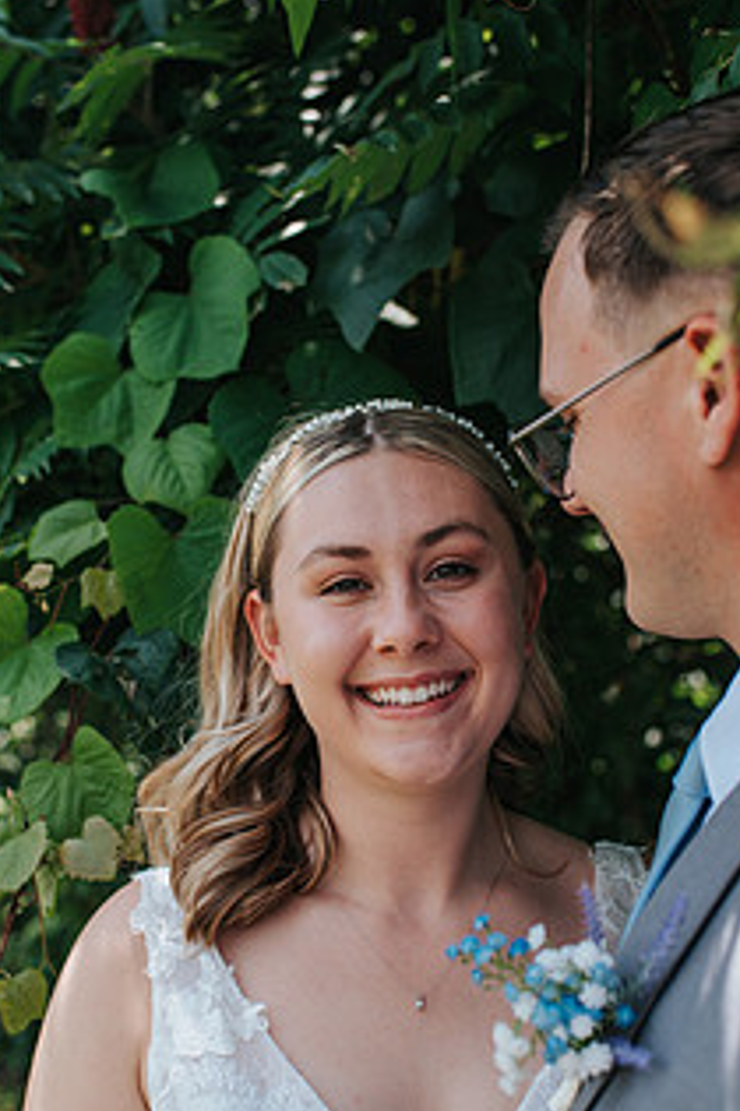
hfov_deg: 27.0
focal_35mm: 50
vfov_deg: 39.5
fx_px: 1542
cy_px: 638
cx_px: 391
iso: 100
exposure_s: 1/500
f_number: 2.8
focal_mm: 35
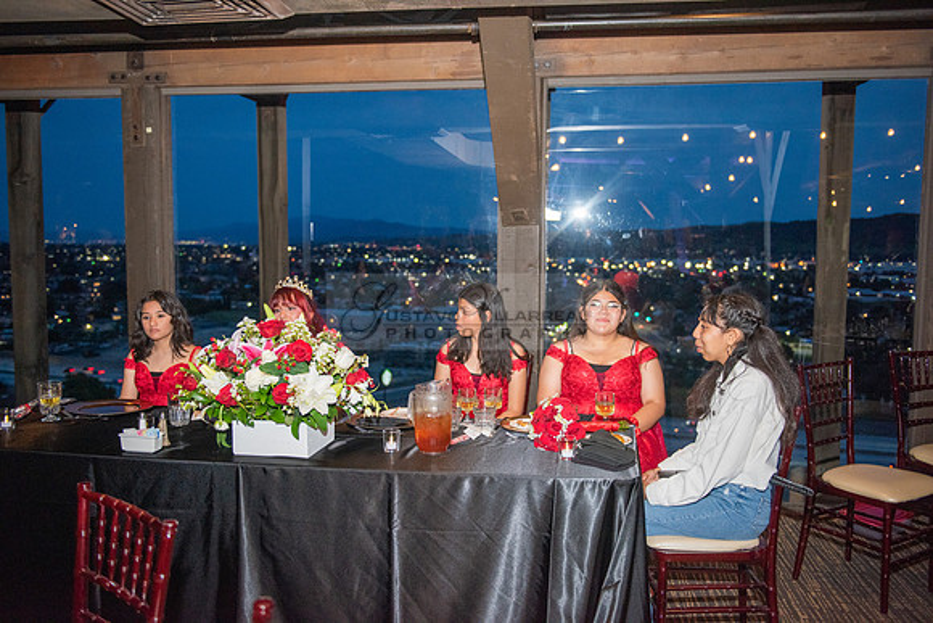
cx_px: 466
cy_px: 312
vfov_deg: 41.1
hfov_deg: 58.7
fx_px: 829
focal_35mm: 32
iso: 1250
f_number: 2.8
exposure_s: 1/160
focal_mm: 32
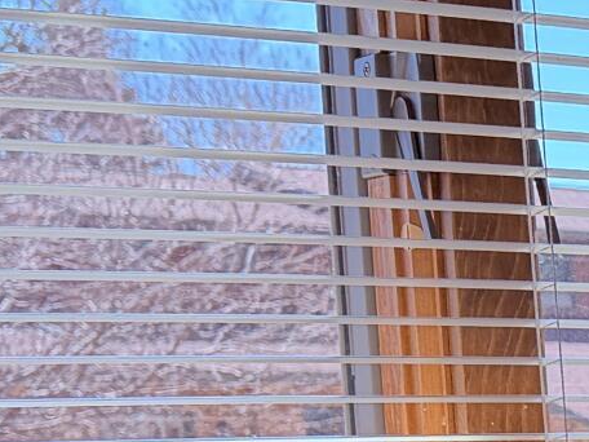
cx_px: 1377
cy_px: 729
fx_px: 2688
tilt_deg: -5.2
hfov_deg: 10.8
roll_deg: +1.5
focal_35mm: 158
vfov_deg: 9.1
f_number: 1.78
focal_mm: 6.76
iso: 100
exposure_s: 1/831
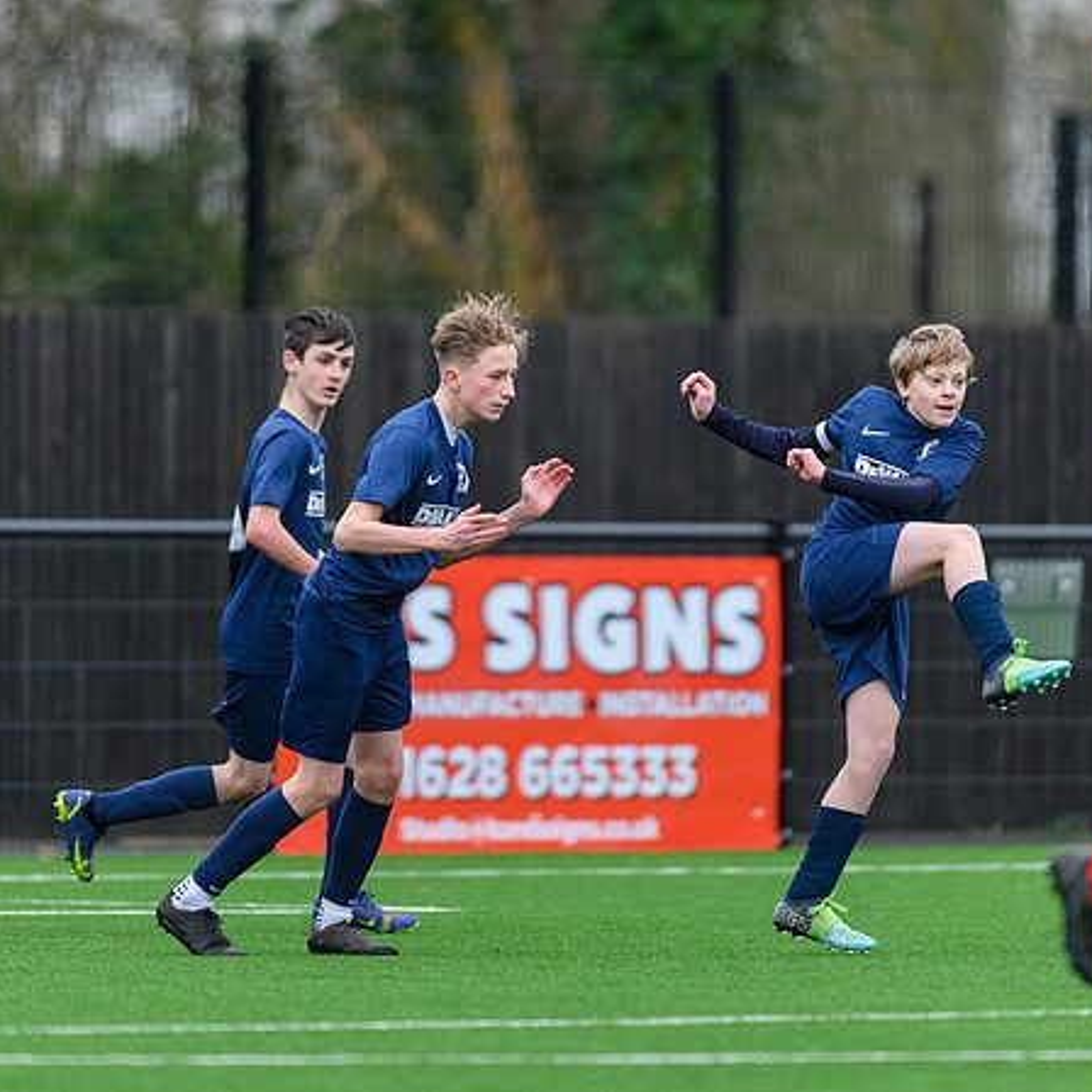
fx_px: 21450
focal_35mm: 601
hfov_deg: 2.9
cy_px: 553
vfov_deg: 2.9
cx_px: 598
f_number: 2.8
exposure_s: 1/2000
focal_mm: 400
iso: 5000
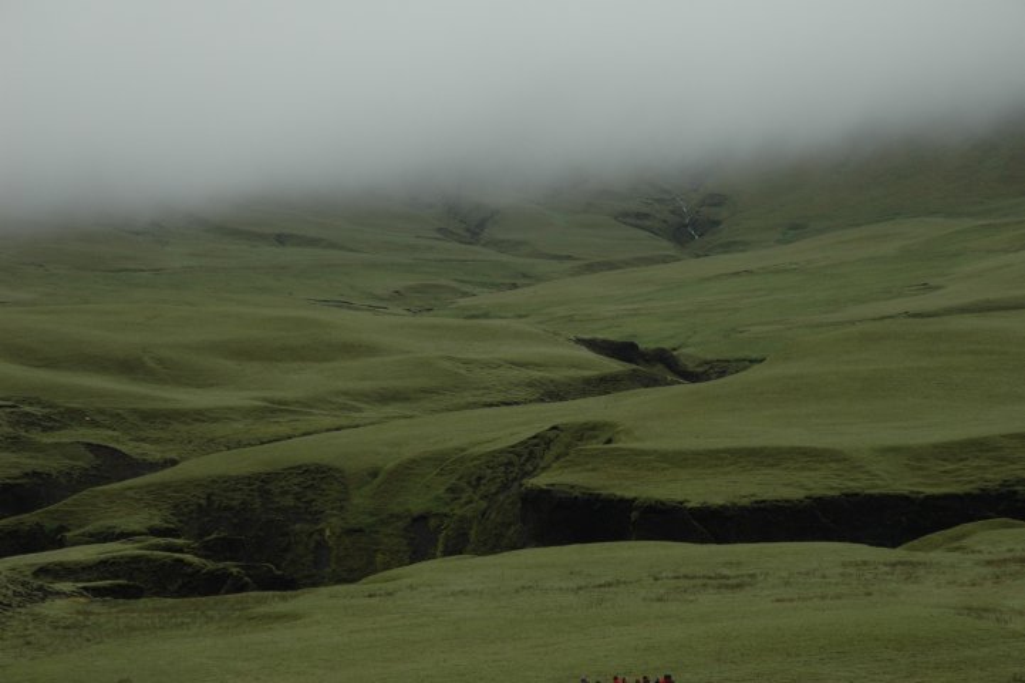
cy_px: 342
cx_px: 512
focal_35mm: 98
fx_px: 2775
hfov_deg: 20.9
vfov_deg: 14.0
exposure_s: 1/125
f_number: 8
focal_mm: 65
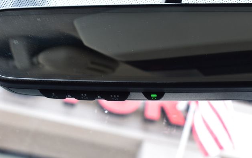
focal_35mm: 59
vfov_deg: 22.0
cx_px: 125
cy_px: 83
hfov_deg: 34.5
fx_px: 405
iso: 400
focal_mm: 38
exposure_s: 1/60
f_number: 8
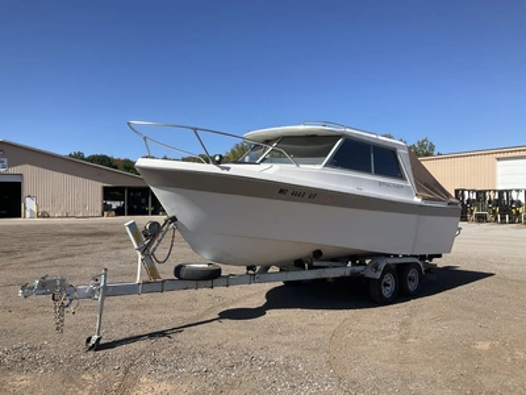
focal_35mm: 29
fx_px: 441
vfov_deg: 48.2
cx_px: 263
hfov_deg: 61.7
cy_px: 198
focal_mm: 3
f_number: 1.8
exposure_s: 1/1912
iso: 25
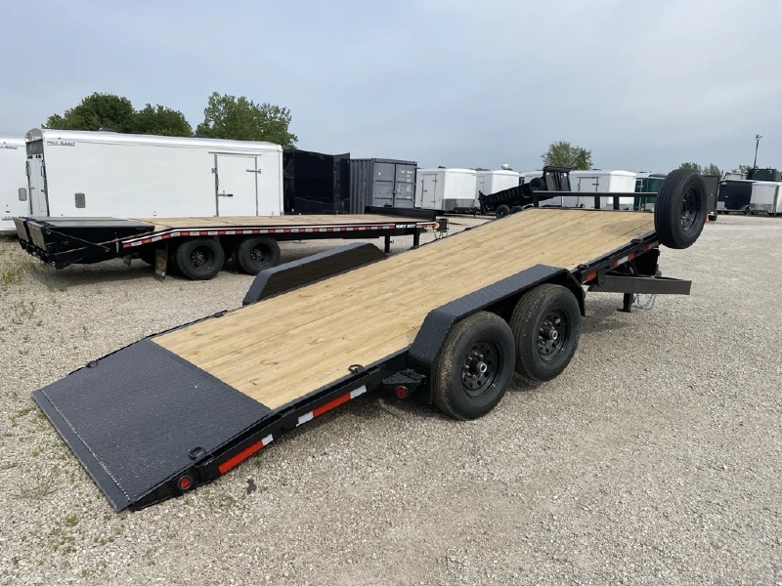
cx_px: 391
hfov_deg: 67.3
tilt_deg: -11.8
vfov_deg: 53.1
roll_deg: -1.8
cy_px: 293
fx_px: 587
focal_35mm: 26
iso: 32
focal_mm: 4.25
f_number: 1.8
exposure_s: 1/3205
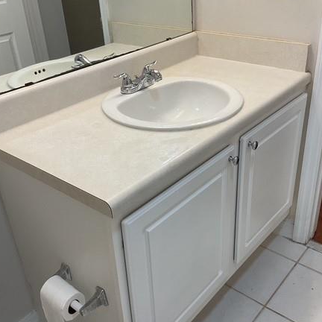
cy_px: 161
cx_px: 168
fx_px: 400
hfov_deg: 43.8
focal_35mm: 38
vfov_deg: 43.9
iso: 64
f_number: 1.8
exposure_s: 1/120
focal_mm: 3
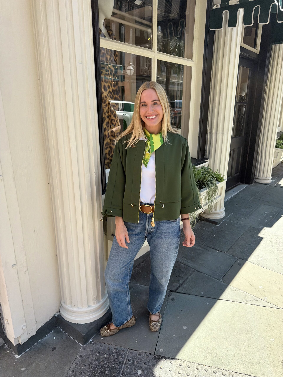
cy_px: 188
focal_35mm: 24
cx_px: 142
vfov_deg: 71.6
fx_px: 262
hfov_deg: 56.8
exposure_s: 1/4975
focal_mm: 6.76
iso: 320
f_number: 1.78
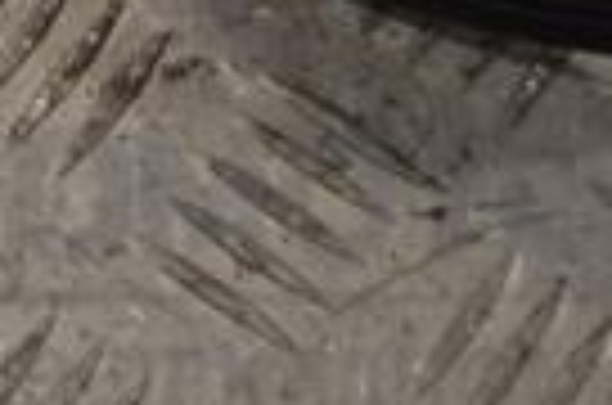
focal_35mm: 232
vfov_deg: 5.8
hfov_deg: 8.6
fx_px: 3938
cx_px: -414
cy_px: -405
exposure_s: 1/125
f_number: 5.6
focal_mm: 35
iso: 280
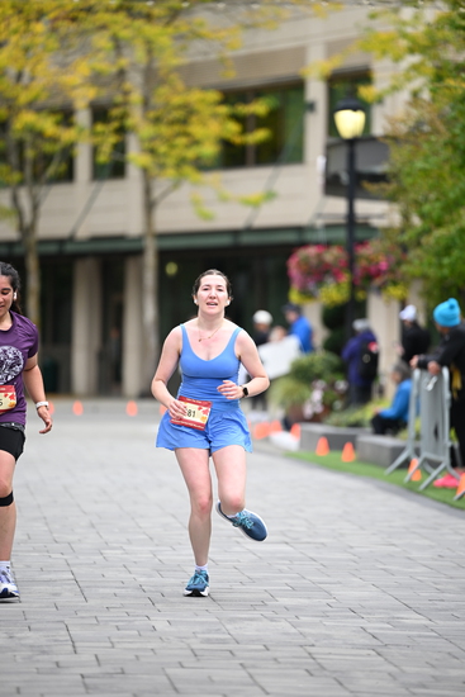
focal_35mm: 200
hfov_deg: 6.9
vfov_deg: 10.3
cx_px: 232
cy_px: 348
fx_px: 3872
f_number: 2.8
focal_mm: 200
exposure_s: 1/2000
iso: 640
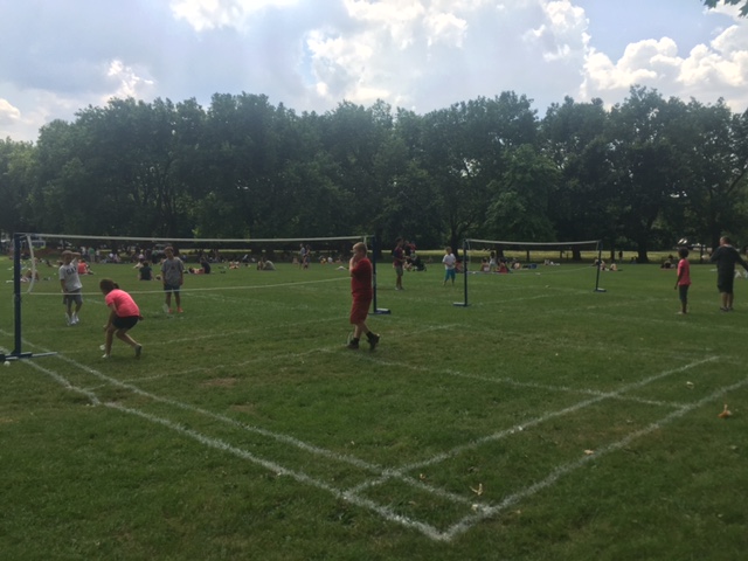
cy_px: 280
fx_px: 627
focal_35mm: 29
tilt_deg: -5.6
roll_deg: +0.7
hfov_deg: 61.7
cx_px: 374
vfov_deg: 48.2
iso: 32
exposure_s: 1/1522
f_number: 2.2
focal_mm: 4.15
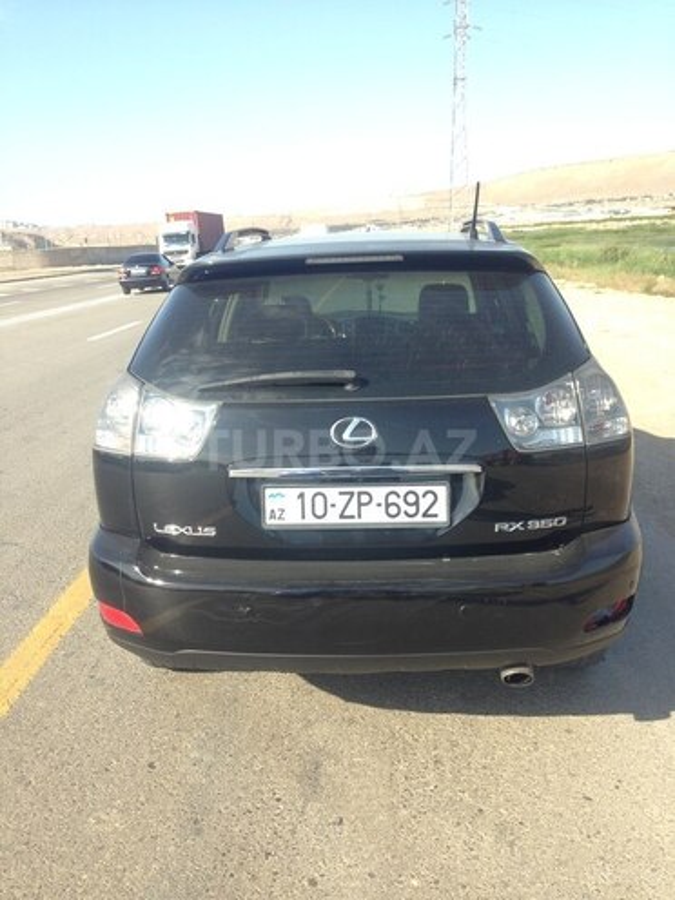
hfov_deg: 42.9
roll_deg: +1.1
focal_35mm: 33
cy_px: 450
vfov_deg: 55.4
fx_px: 858
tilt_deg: -12.0
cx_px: 338
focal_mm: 4.12
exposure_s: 1/609
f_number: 2.4
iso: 50
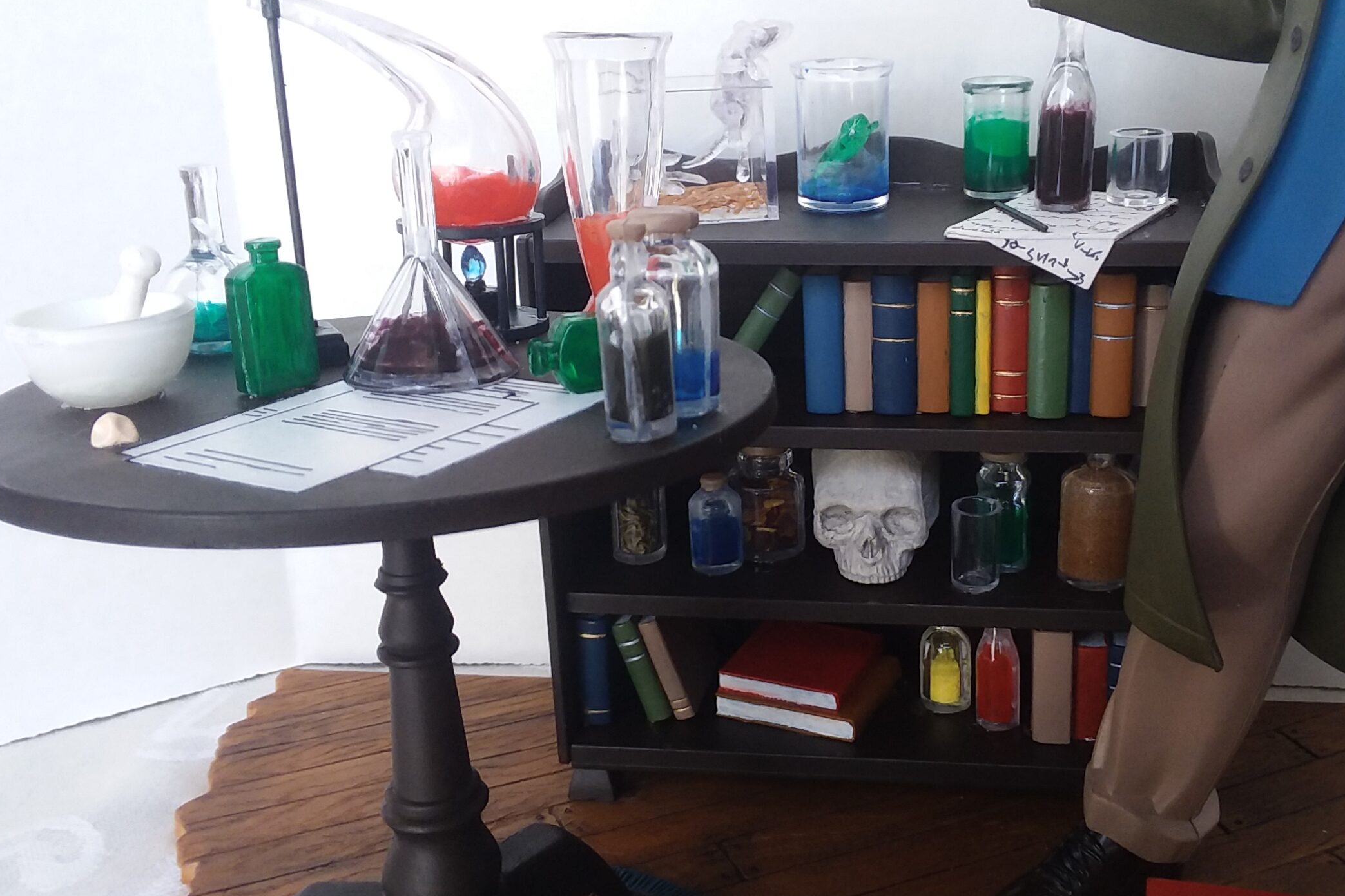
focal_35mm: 37
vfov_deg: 35.9
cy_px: 417
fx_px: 1382
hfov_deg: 51.8
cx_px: 758
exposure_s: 1/30
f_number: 1.9
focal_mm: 2.47
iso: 64
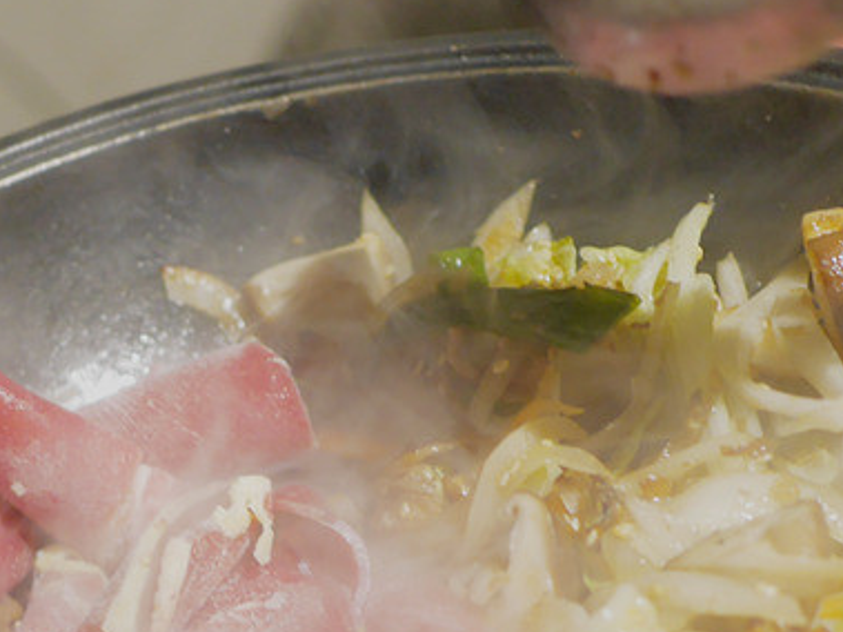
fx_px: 2118
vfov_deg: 16.3
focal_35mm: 87
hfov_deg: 22.4
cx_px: 291
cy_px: 744
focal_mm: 15
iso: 500
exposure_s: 1/60
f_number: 1.7
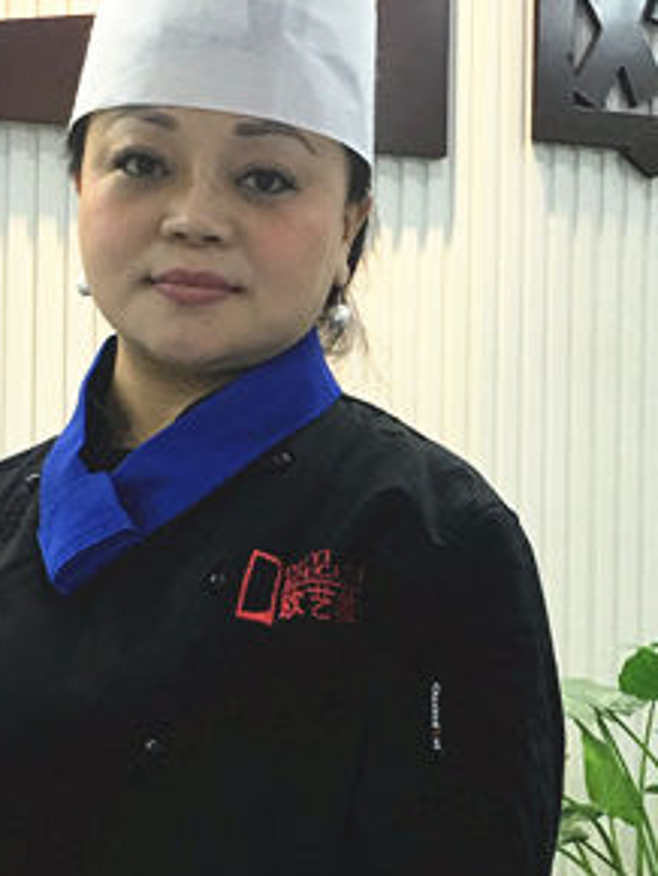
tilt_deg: +0.5
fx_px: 2025
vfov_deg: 24.4
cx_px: 549
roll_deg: -0.5
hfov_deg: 18.3
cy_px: 501
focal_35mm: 80
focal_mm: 4.15
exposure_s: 1/17
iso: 40
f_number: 2.2
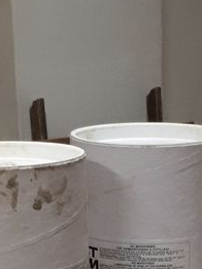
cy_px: 575
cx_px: 170
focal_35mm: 134
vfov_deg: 12.5
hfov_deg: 11.0
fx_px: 1044
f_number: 1.9
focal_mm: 3.6
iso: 160
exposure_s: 1/33
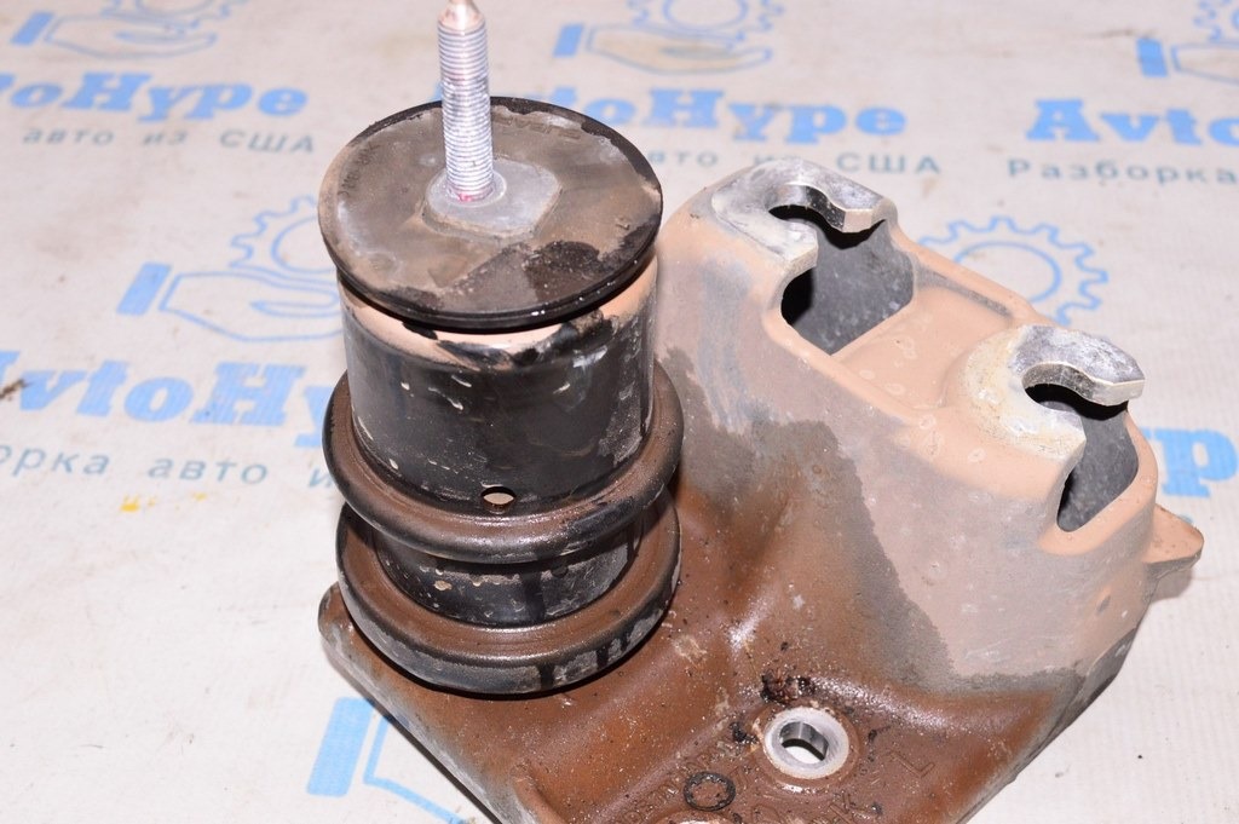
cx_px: 620
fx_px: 1651
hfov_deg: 41.1
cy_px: 412
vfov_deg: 28.0
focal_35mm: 48
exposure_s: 1/160
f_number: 8
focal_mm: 32
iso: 1600
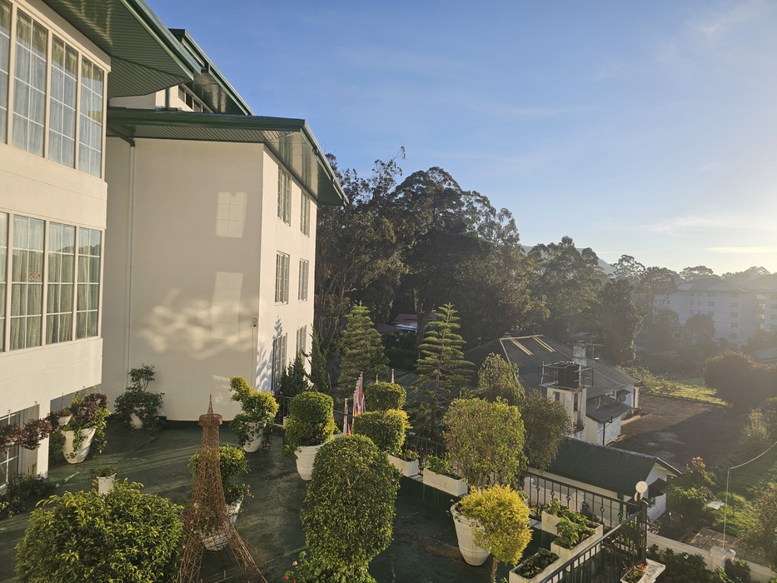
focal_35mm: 23
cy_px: 292
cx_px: 388
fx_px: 516
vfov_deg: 58.9
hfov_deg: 73.9
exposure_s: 1/554
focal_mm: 6.3
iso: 10
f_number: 1.7
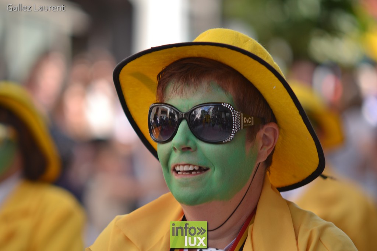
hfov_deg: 10.2
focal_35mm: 202
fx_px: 2121
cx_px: 188
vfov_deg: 6.8
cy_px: 126
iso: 100
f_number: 2.8
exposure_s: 1/400
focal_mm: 135
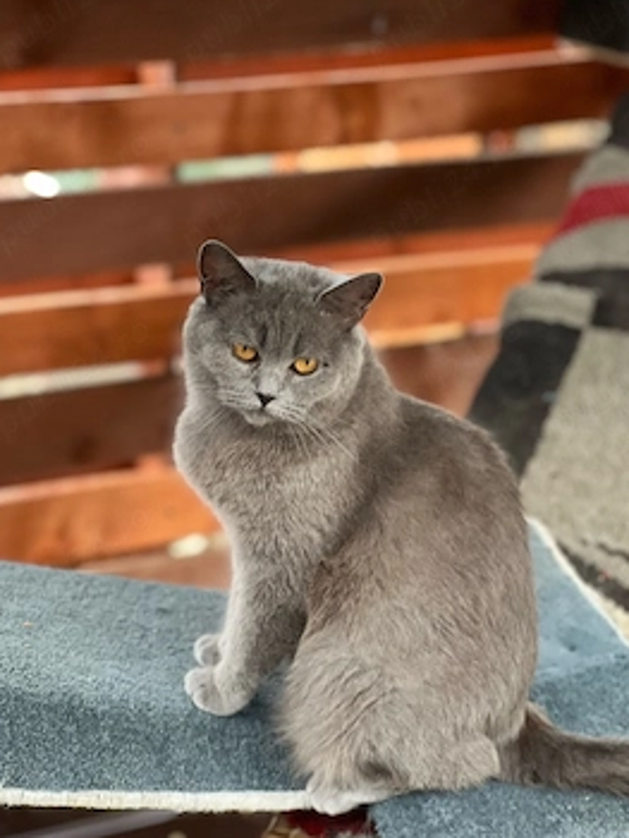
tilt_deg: -17.5
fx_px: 2129
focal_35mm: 88
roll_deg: -3.3
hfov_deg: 16.8
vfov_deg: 22.2
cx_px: 306
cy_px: 407
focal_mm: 9
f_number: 2.8
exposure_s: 1/69
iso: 250
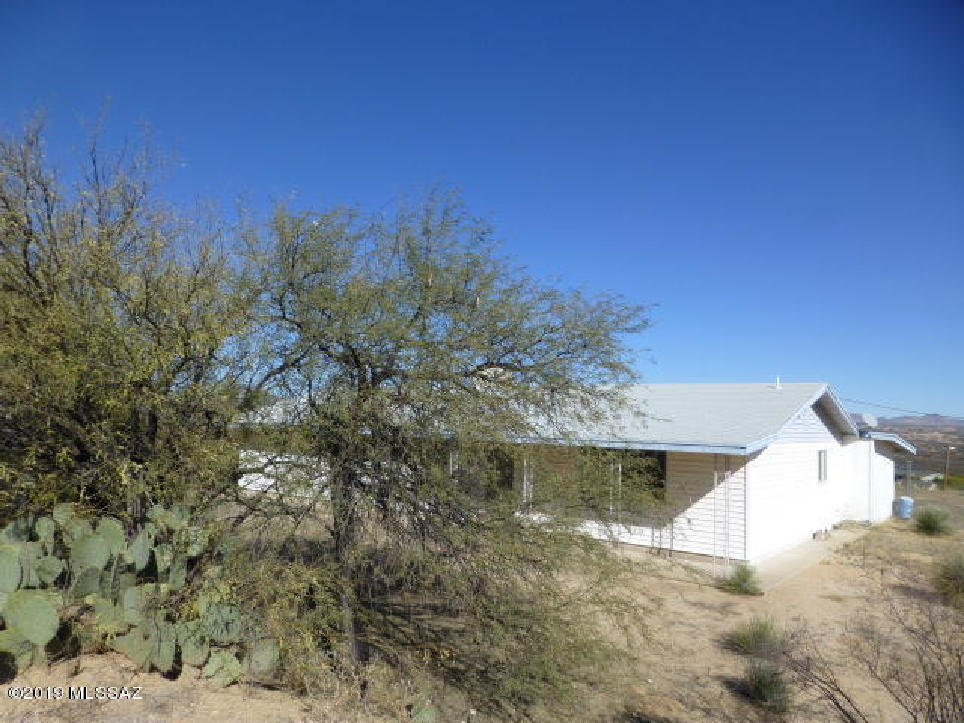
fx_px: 696
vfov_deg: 54.9
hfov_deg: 69.4
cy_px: 362
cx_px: 482
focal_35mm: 25
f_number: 4
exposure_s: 1/1000
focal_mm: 4.4
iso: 100
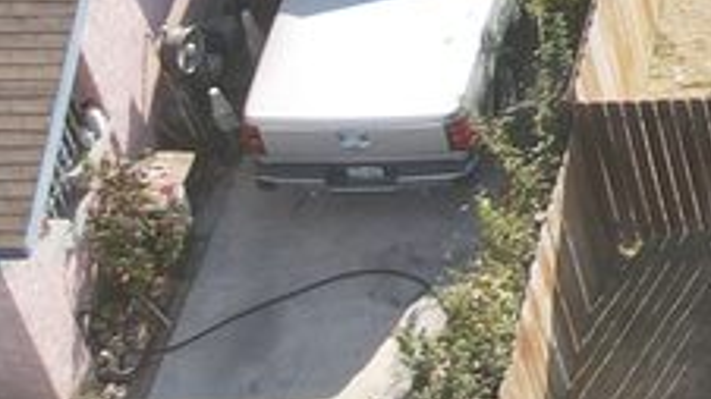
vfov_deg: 7.1
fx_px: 3053
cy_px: -496
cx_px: 1435
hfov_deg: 11.8
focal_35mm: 162
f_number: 2.8
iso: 100
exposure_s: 1/240
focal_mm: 4.5
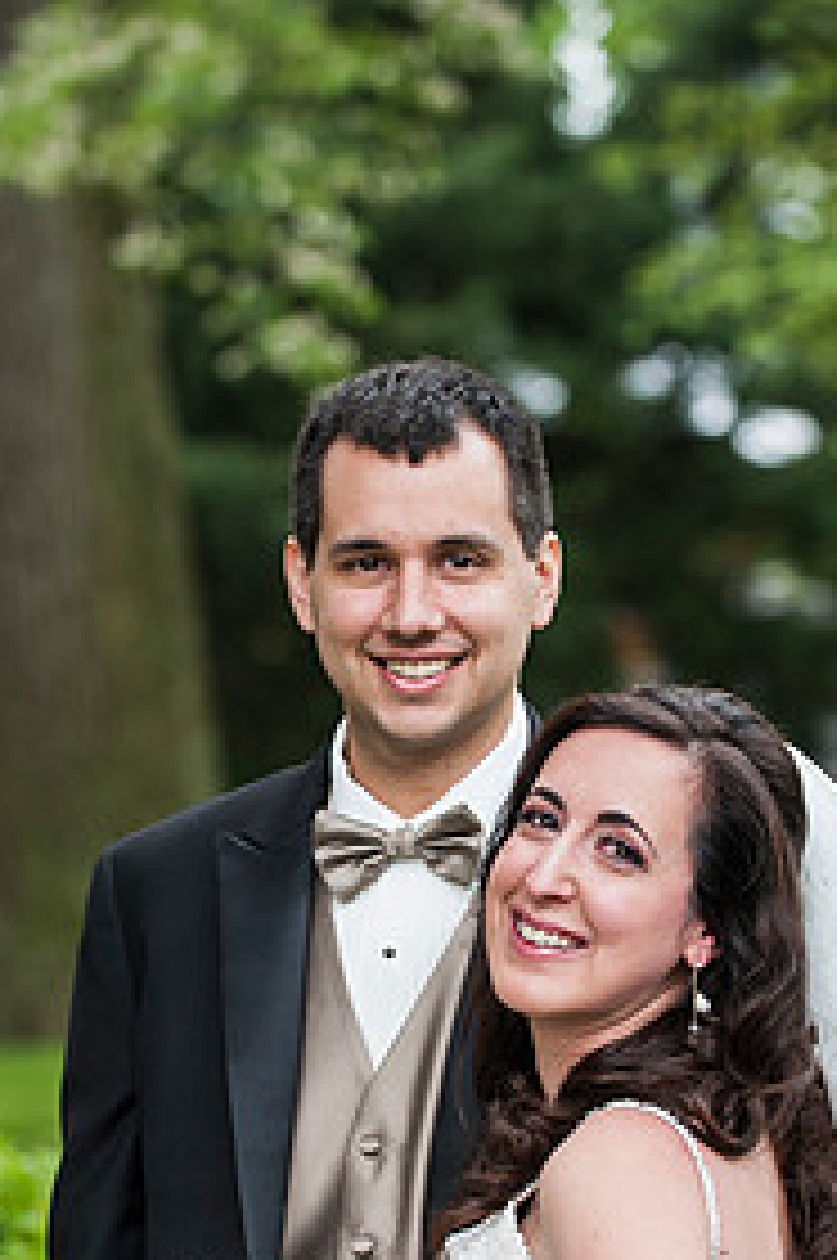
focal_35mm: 164
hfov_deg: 8.3
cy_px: 963
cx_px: 358
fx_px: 5733
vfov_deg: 12.5
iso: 800
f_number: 4
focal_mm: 102
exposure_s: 1/1250
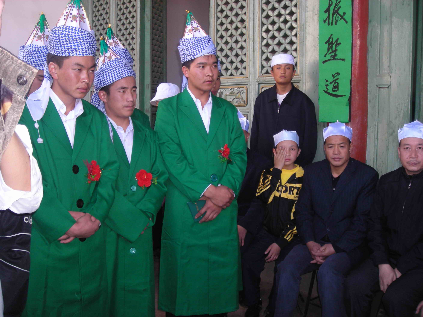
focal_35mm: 38
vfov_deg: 37.7
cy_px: 158
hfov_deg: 49.0
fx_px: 464
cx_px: 212
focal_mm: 6.3
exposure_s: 1/60
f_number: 3.2
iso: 129
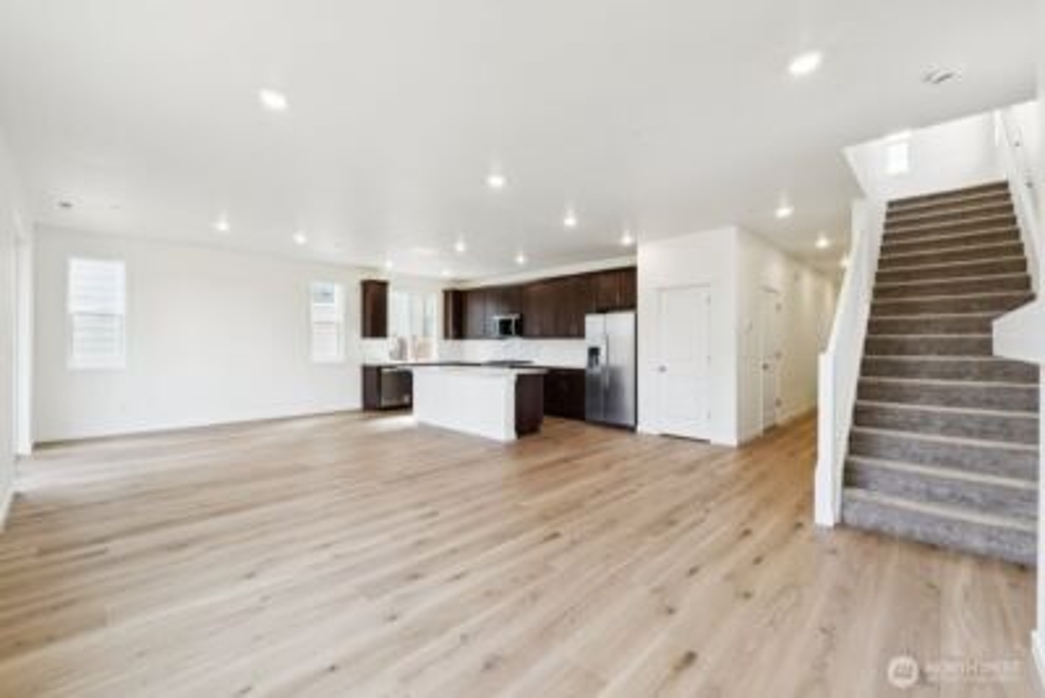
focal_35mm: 15
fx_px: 436
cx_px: 522
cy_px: 349
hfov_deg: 100.4
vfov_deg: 77.4
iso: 250
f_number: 10
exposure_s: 1/10
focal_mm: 10
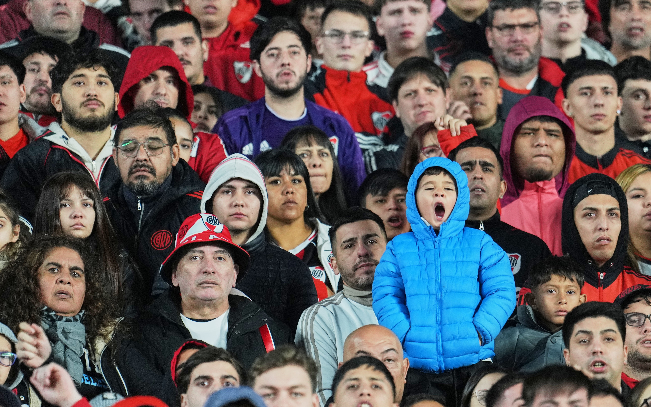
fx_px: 9066
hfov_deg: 4.1
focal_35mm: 511
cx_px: 423
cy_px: 223
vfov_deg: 2.6
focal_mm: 300
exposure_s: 1/400
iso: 1600
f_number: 2.8
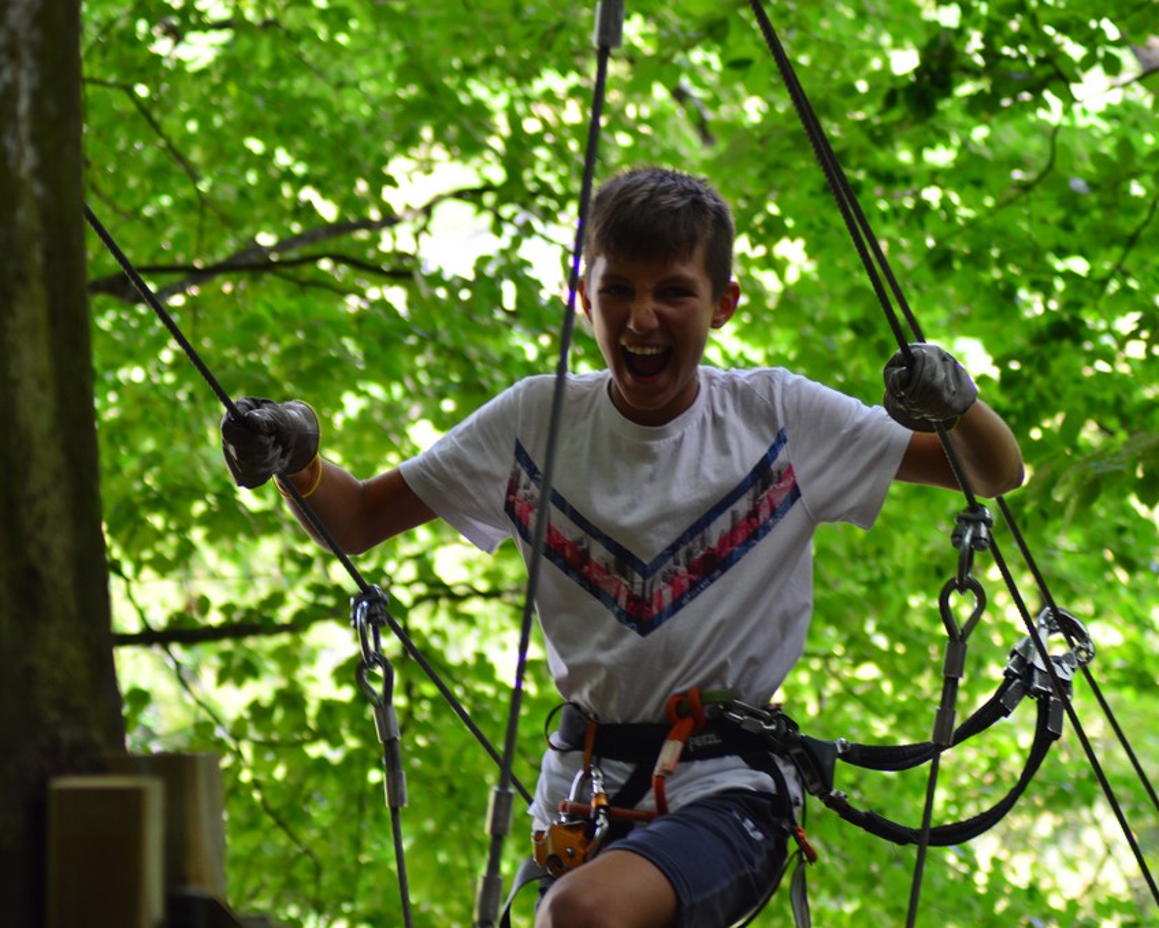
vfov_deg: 13.0
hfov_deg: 16.2
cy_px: 465
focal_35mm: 119
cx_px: 636
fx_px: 4083
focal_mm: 70
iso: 200
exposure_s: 1/60
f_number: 4
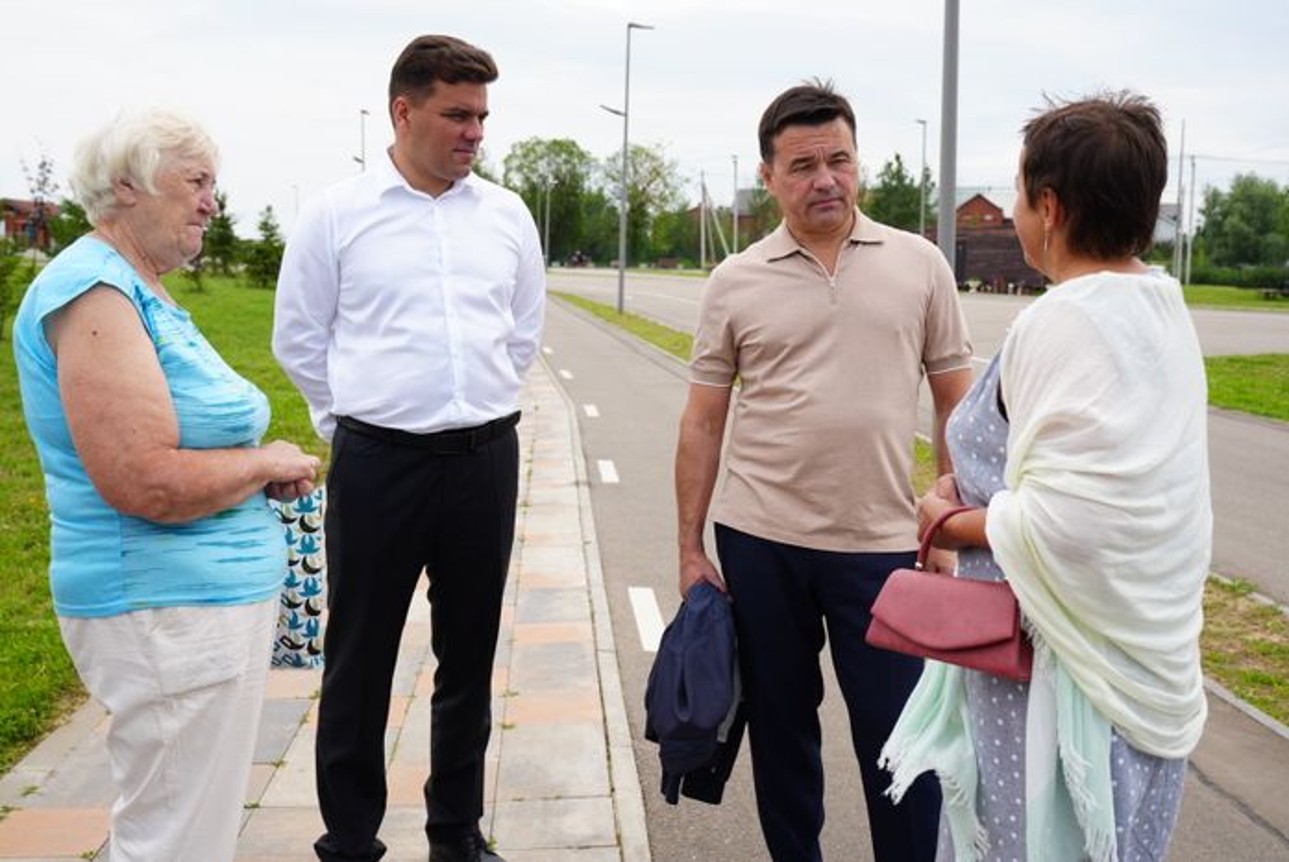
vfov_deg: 36.0
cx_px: 644
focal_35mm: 37
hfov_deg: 51.8
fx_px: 1326
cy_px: 431
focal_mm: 37
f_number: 6.3
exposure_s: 1/1000
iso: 500
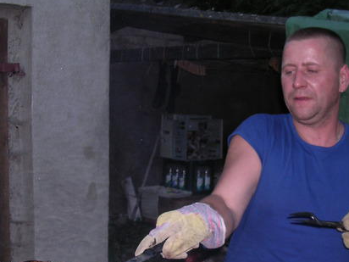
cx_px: 190
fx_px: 595
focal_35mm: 59
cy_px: 200
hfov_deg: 32.7
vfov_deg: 24.5
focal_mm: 5.8
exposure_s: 1/60.1
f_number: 2.8
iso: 100
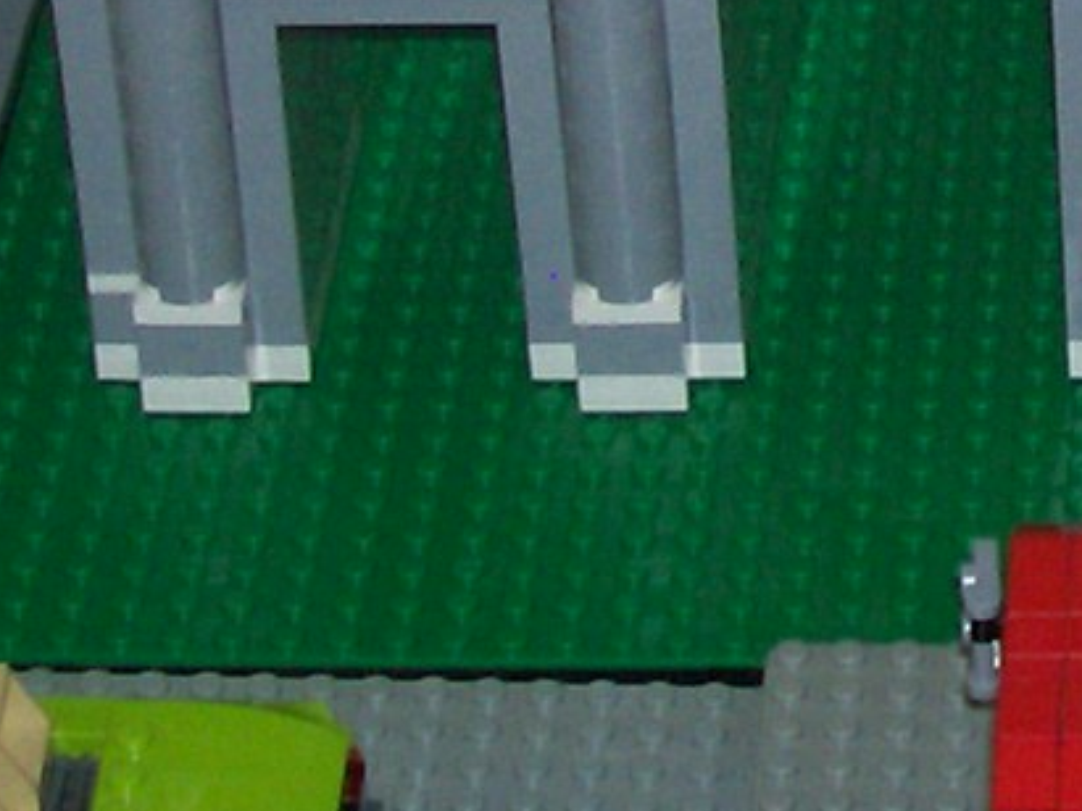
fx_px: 8249
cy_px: -687
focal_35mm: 264
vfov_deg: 5.5
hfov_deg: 7.4
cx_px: 1601
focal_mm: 8.7
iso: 80
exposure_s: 1/73.3
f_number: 3.2
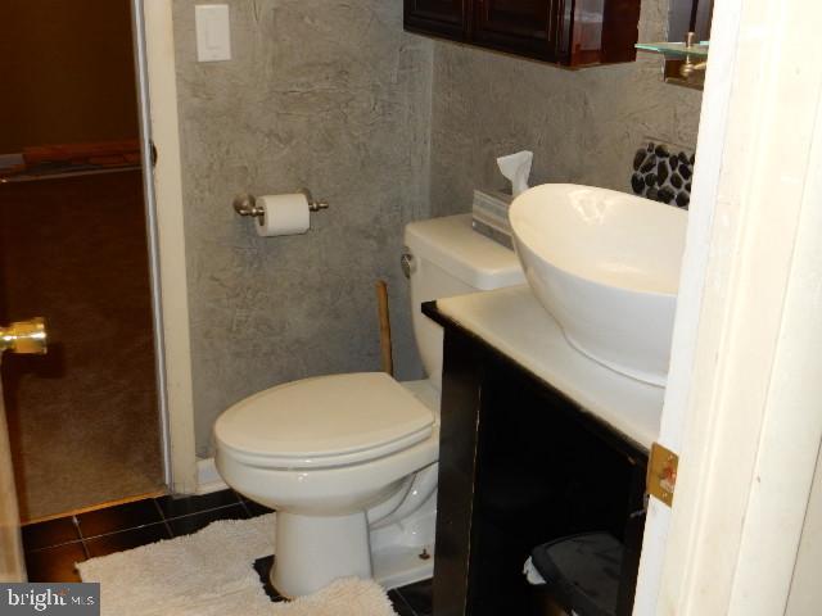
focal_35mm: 43
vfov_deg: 33.6
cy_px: 308
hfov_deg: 43.9
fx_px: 1021
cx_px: 411
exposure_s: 1/30
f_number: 4.2
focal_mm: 7.6
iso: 200
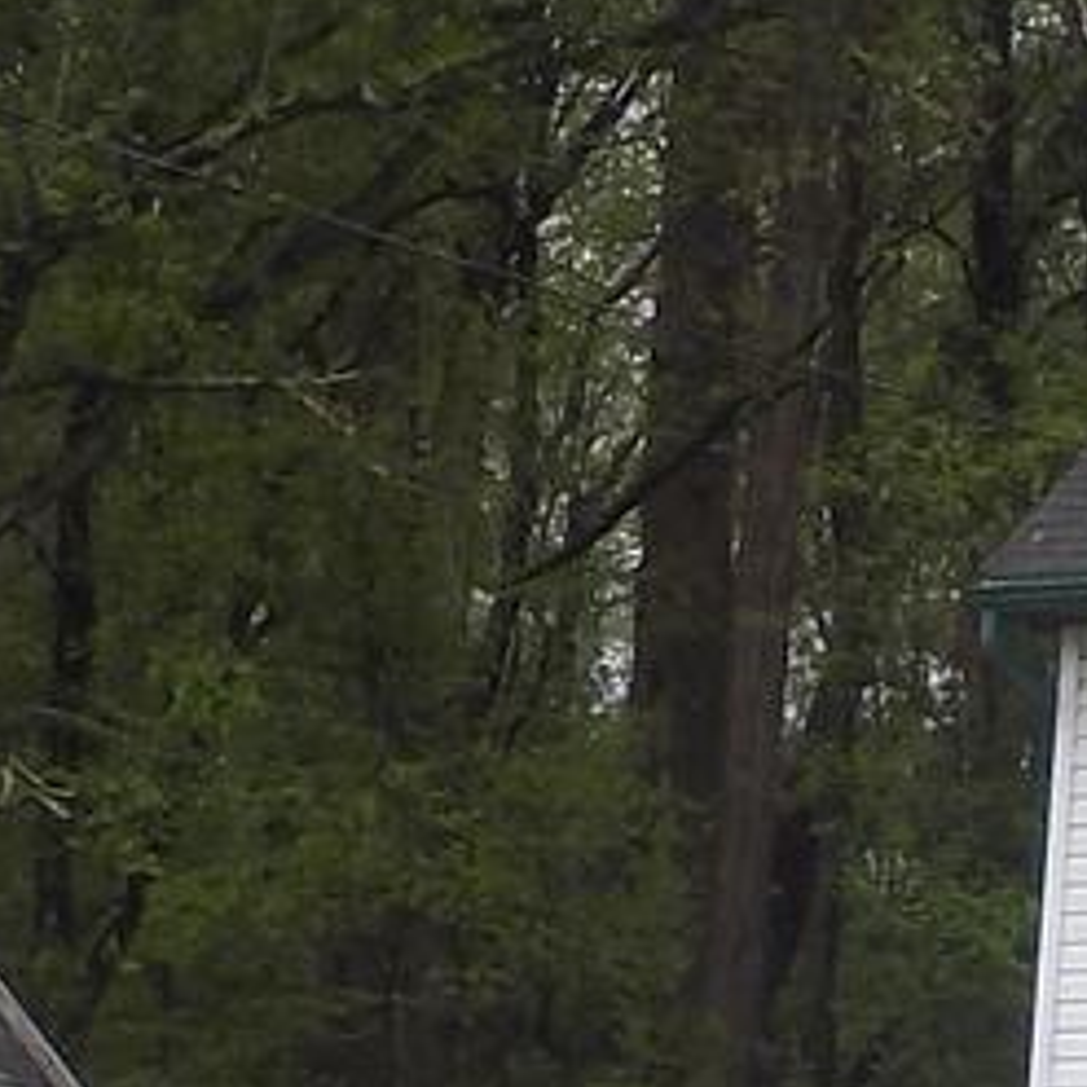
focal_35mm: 271
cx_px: 1287
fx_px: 9628
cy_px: 1668
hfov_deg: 6.4
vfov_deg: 6.4
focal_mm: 6.6
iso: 80
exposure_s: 1/160
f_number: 3.5
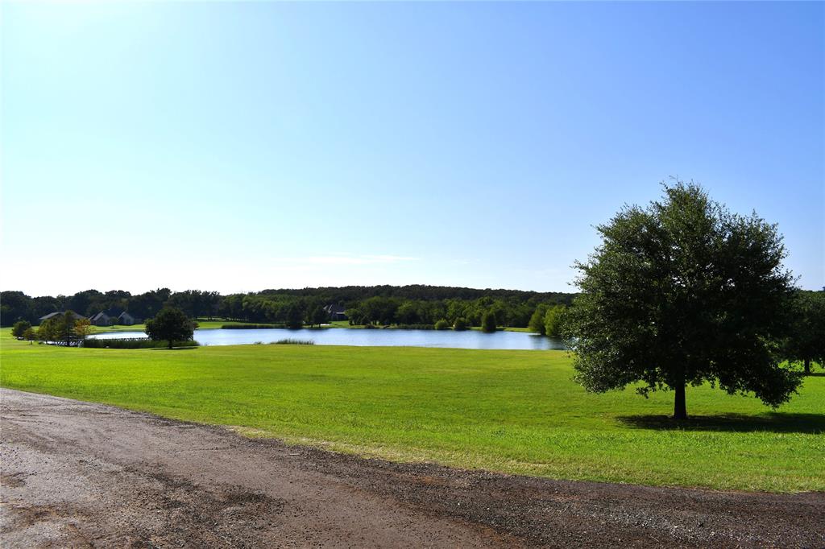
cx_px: 412
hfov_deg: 67.4
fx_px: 619
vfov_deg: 47.9
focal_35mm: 27
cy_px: 274
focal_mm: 18
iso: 100
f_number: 10
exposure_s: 1/400
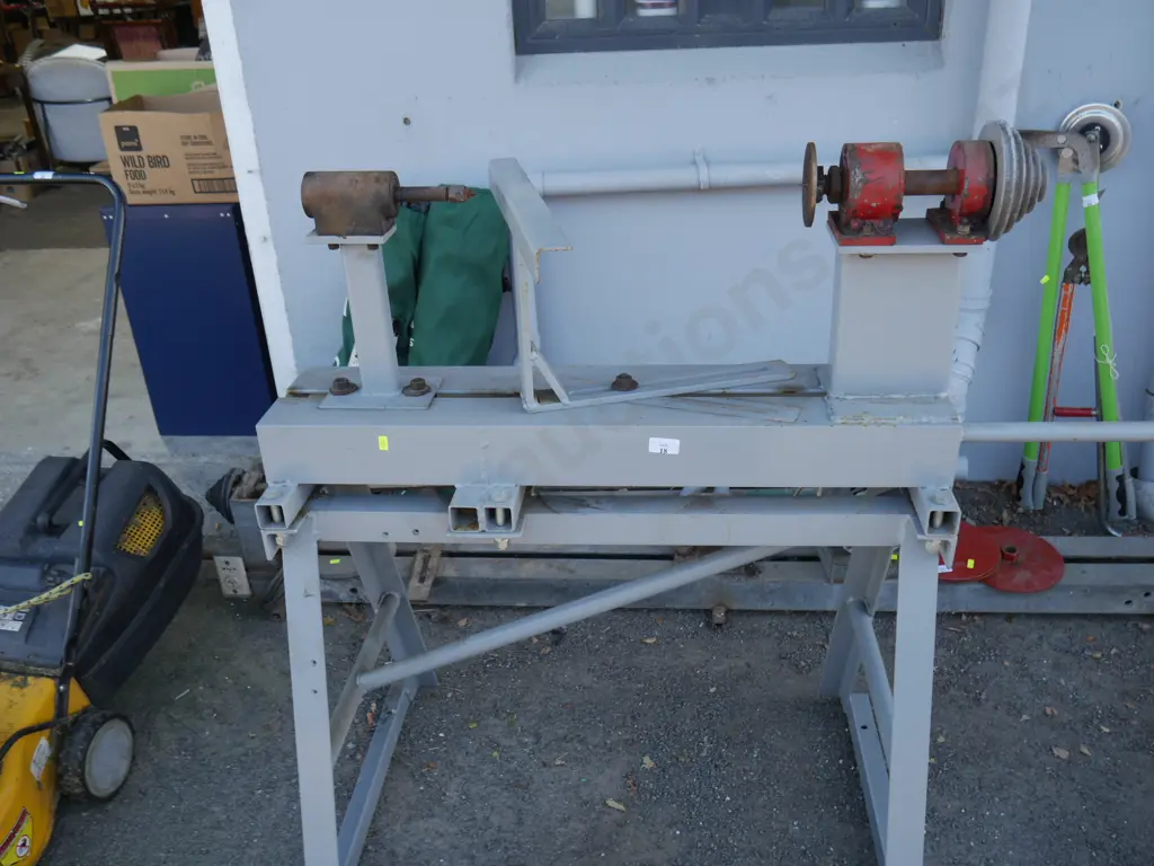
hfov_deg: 60.0
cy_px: 433
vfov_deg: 46.8
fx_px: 1000
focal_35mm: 30
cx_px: 577
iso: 200
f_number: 4
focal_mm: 15
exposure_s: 1/125
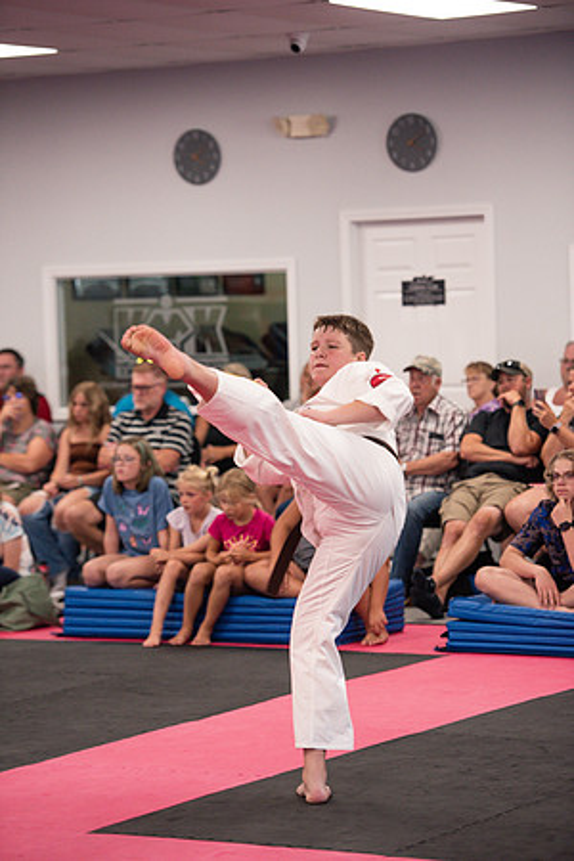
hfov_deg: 11.2
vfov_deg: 16.8
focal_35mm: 122
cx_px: 287
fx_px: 2918
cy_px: 430
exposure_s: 1/400
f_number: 2.8
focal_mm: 122
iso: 1600
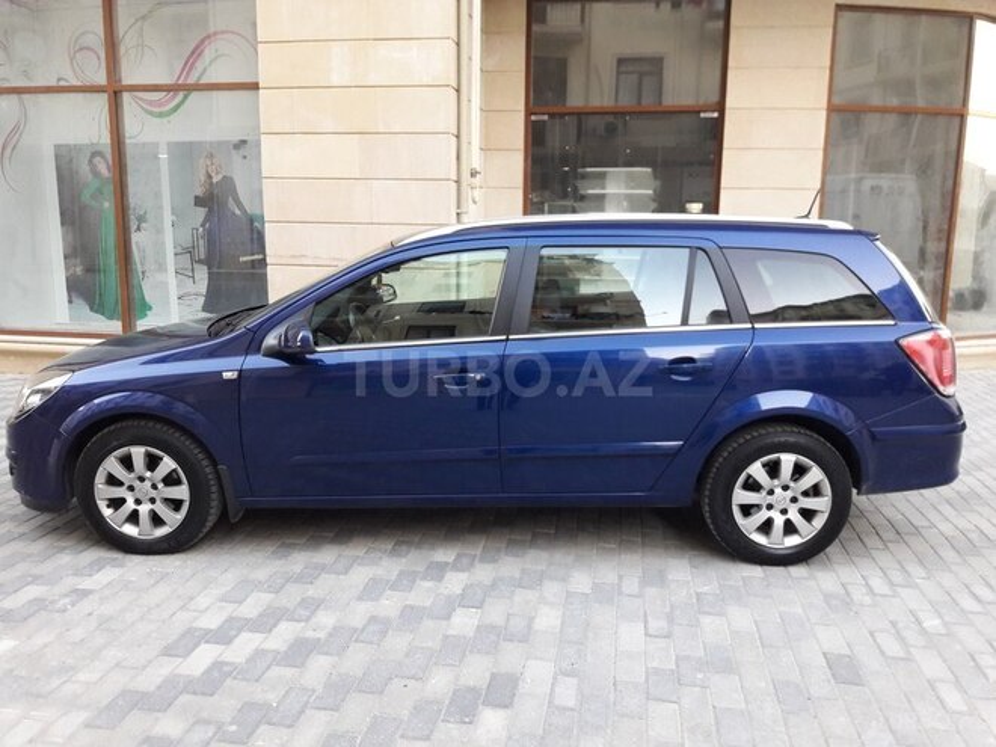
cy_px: 374
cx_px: 498
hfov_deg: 63.4
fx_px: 806
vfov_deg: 49.7
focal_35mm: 28
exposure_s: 1/20
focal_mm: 3.7
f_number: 1.9
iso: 160
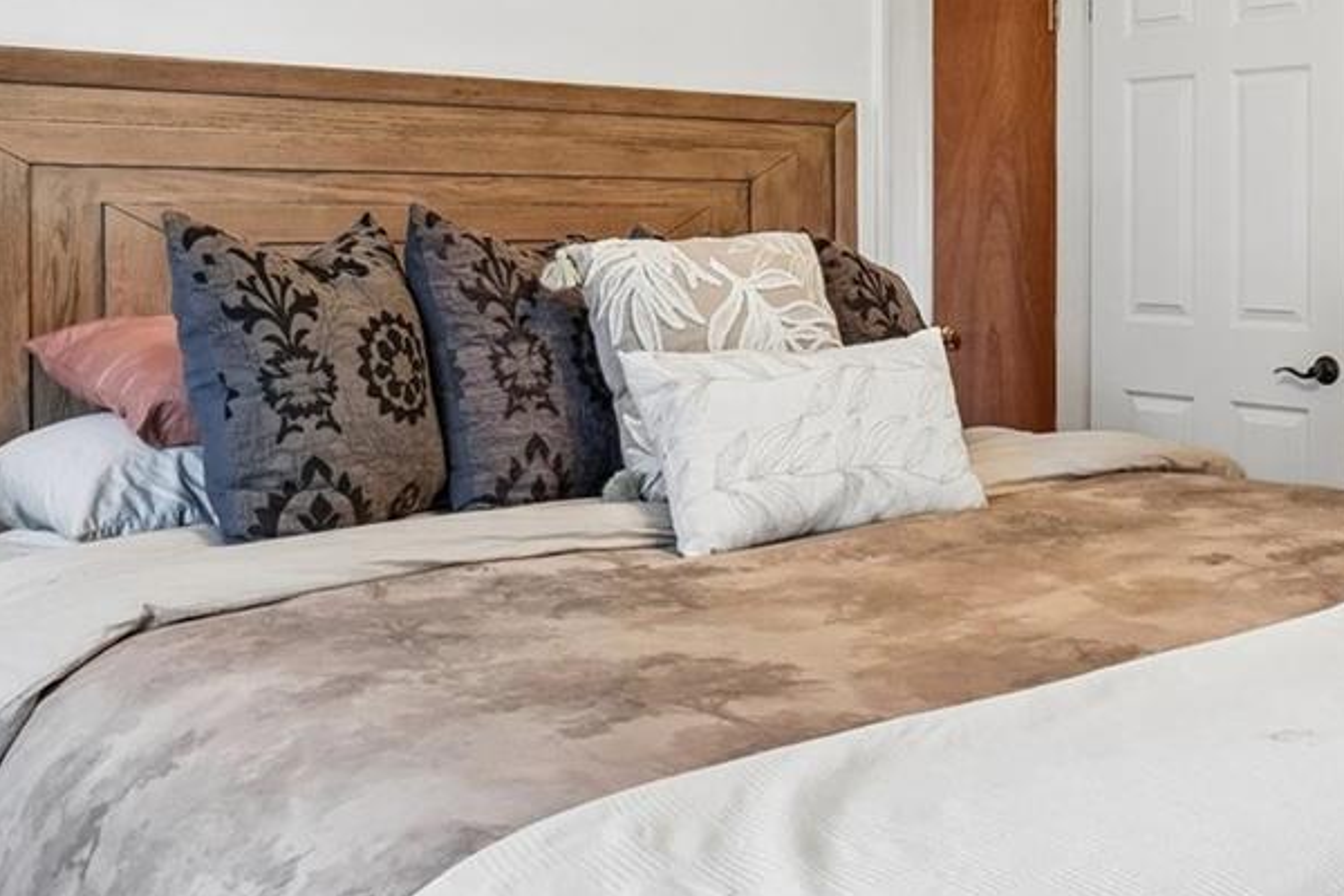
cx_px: 818
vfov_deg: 32.9
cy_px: 253
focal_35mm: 40
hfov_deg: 48.1
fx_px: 1493
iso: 400
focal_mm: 10
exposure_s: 1/20
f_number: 8
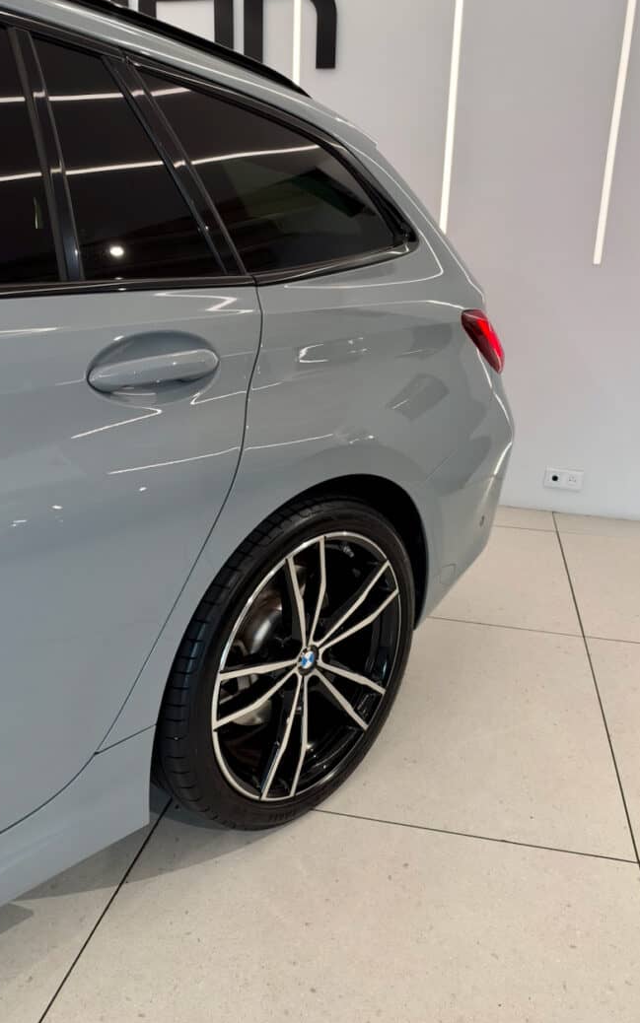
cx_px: 329
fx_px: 725
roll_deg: -2.1
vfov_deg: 70.4
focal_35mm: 26
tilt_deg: -18.0
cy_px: 507
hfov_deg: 47.6
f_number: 1.48
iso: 125
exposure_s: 1/100
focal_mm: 6.93
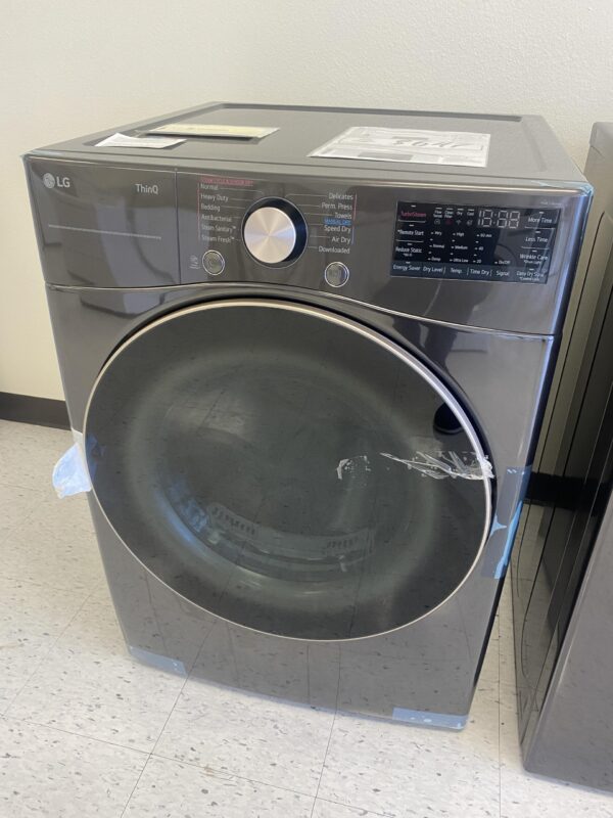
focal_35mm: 26
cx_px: 306
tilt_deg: -30.5
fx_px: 614
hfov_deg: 53.1
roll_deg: -0.9
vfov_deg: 67.3
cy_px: 409
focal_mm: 4.25
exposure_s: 1/65
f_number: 1.8
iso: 100
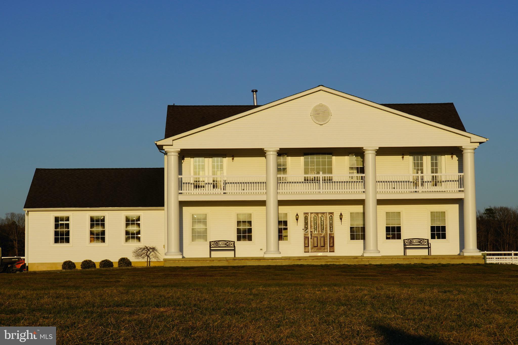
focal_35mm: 79
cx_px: 259
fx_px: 1142
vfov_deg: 17.2
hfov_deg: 25.6
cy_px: 172
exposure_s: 1/250
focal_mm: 52.9
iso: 100
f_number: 11
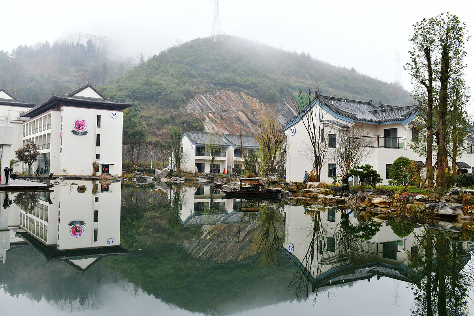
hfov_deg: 54.4
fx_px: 461
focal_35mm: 35
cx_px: 237
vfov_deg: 37.9
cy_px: 158
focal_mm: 35
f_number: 8
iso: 500
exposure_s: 1/60
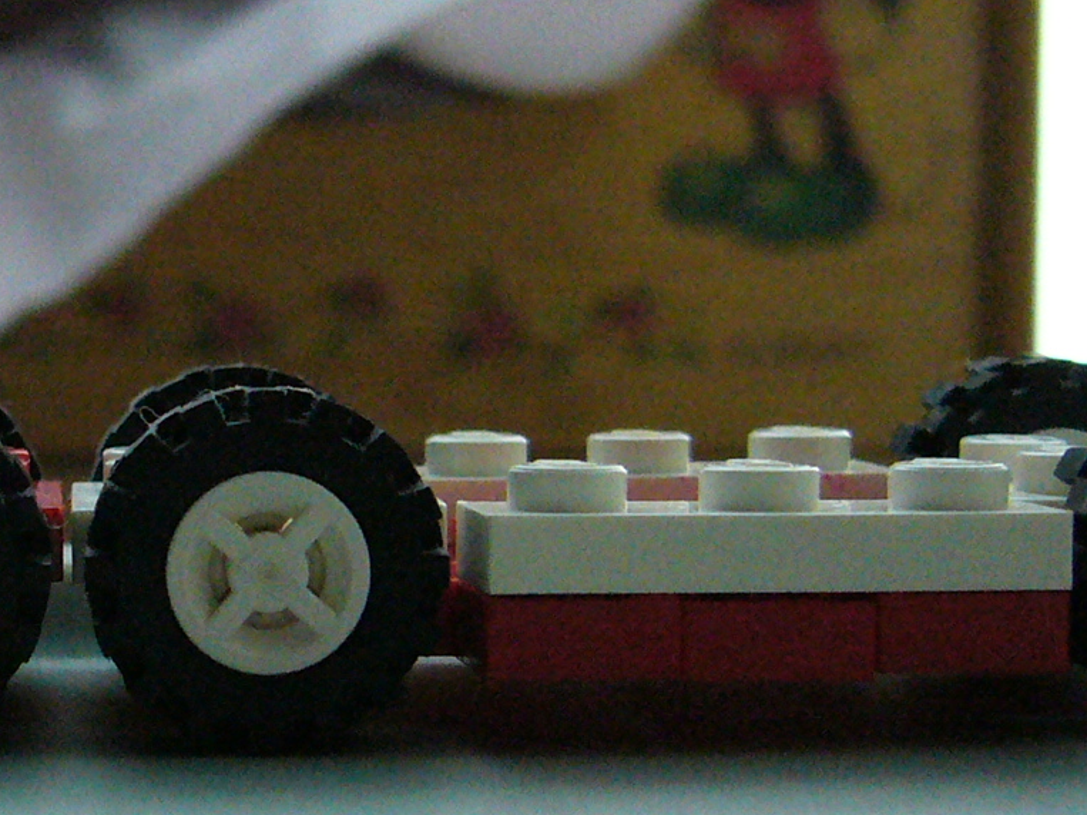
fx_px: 2951
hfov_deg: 20.4
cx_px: 68
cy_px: 462
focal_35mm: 94
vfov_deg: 15.7
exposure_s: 1/80
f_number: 2.8
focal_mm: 5.8
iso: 400
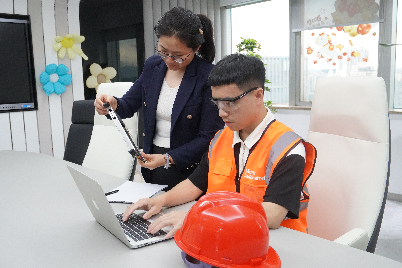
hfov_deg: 53.1
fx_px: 402
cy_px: 134
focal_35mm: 36
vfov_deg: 36.9
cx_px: 201
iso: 4000
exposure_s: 1/160
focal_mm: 24
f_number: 4
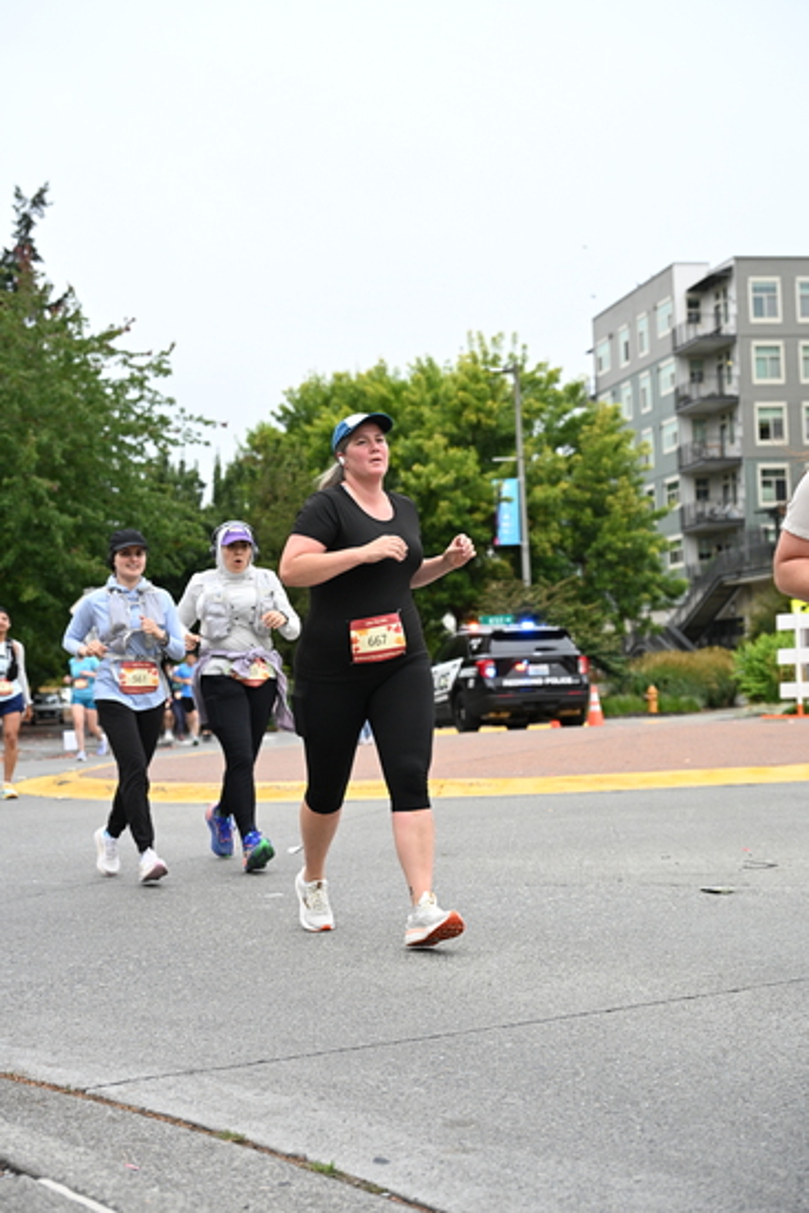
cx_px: 404
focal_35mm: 54
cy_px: 606
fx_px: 1819
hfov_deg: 25.1
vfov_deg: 36.9
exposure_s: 1/800
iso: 1600
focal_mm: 54
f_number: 4
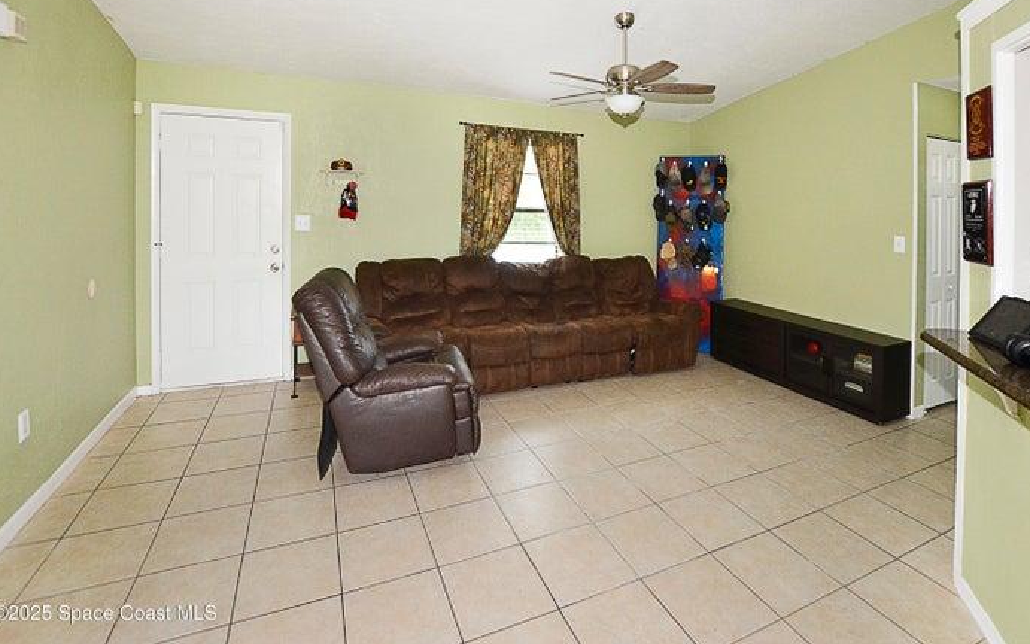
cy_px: 288
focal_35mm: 16
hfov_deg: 97.8
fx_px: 449
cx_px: 531
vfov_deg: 71.1
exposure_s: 1/60
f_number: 6.3
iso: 640
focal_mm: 10
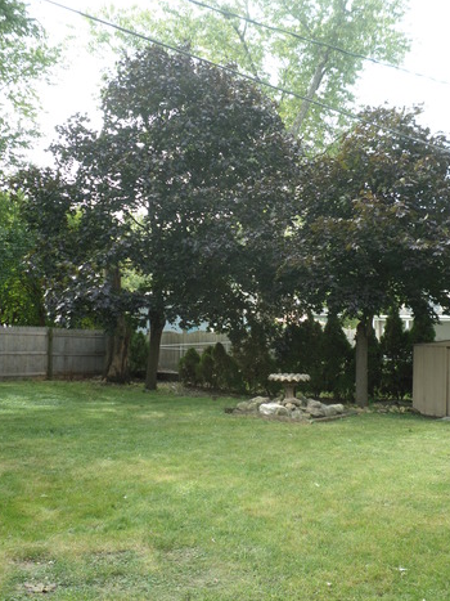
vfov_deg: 50.1
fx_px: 642
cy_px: 295
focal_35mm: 37
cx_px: 225
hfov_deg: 38.6
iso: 80
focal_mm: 6.5
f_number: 3
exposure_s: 1/250
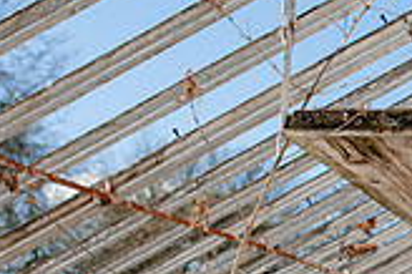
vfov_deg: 15.3
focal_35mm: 88
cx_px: 561
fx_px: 1006
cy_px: 249
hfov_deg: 20.7
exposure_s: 1/2500
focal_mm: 24
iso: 200
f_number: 3.5
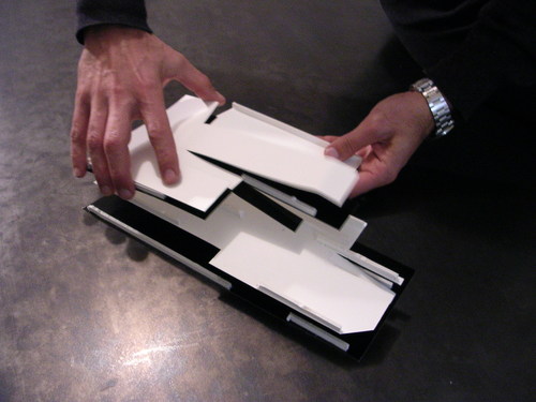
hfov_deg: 49.0
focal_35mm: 38
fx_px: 588
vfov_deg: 37.7
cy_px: 201
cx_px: 268
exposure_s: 1/6
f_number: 2.8
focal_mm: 5.8
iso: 400
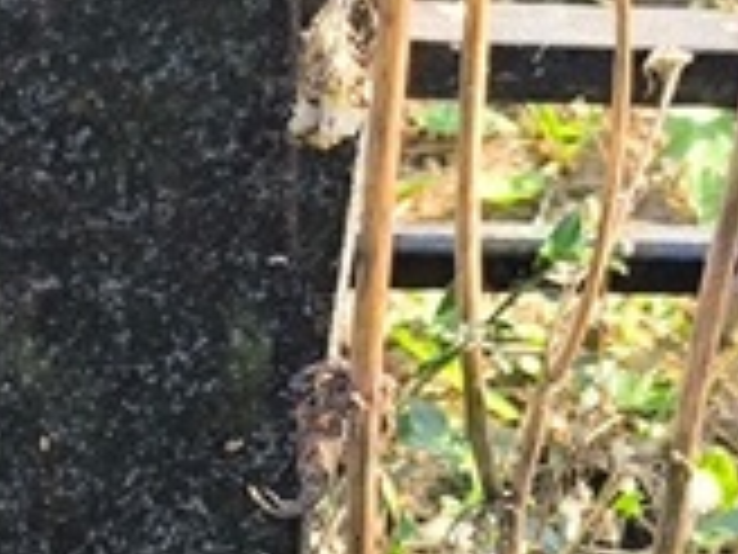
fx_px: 5202
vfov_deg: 5.9
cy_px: 1131
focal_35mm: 244
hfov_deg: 7.8
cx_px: -646
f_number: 1.7
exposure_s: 1/162
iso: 50
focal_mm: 4.71
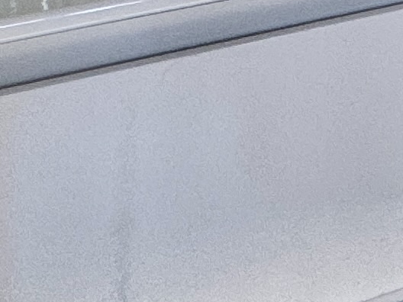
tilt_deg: -1.1
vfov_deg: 11.4
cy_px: -425
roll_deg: +0.3
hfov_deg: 11.6
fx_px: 1246
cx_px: 1172
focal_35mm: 107
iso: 100
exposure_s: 1/99
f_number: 2.2
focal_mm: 2.22
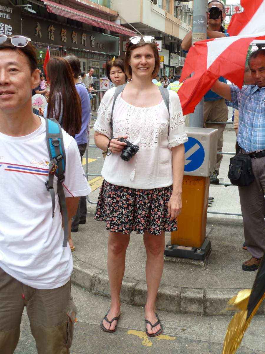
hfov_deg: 30.3
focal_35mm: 48
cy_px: 177
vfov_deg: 39.7
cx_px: 132
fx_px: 490
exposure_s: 1/100
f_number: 4
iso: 80
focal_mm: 7.9
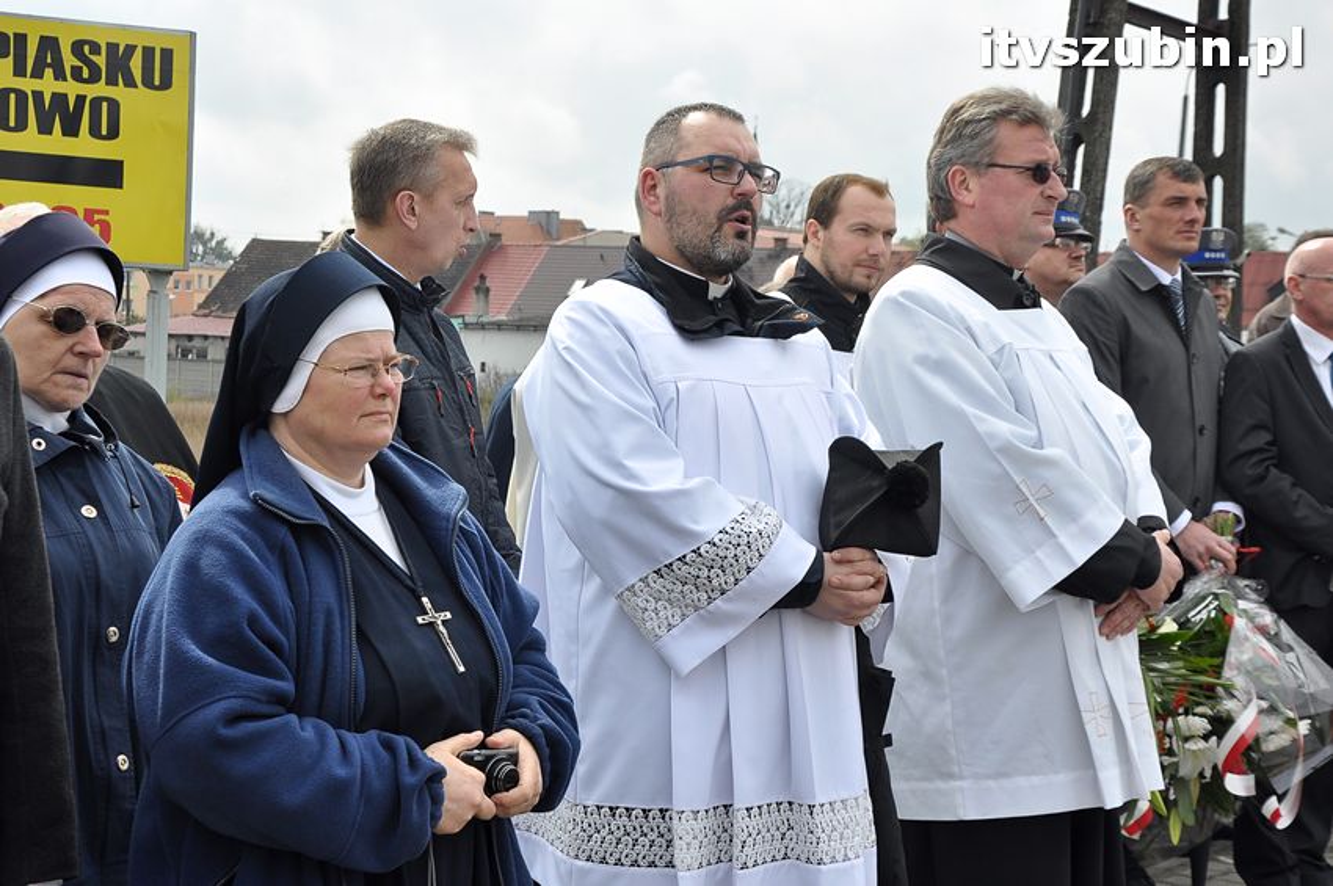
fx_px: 2497
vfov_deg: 20.1
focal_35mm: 68
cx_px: 666
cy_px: 443
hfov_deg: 29.9
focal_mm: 45
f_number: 10
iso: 320
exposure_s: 1/400
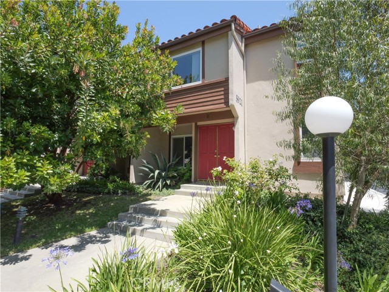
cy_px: 146
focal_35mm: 18
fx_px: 202
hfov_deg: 87.8
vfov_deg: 71.6
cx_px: 194
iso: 1000
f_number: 11
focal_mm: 9
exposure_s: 1/640
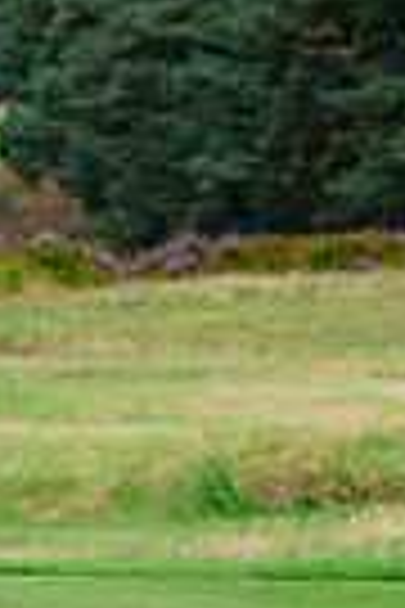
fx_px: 9365
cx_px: -742
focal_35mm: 555
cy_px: 237
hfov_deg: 2.5
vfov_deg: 3.7
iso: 800
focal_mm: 100
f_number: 7.1
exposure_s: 1/2000
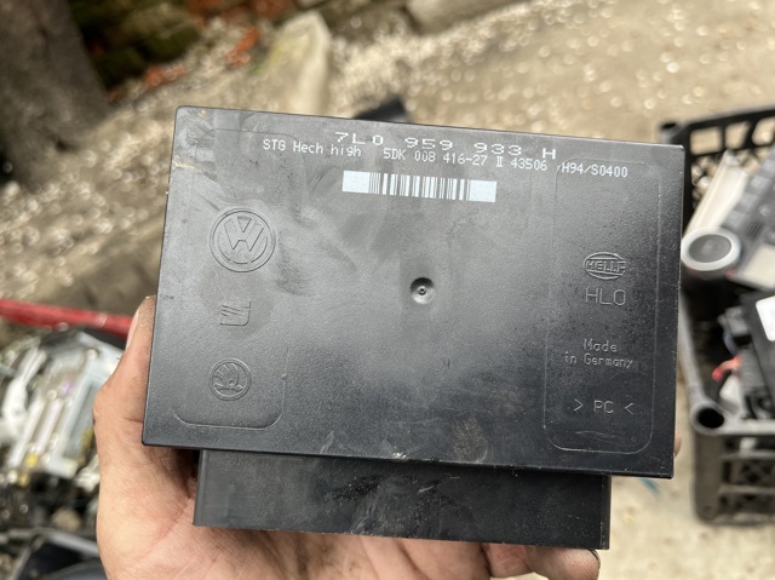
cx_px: 388
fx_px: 582
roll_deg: +31.4
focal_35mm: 26
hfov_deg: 67.3
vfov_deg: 53.0
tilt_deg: -43.4
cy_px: 290
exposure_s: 1/121
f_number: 1.6
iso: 80
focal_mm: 5.1
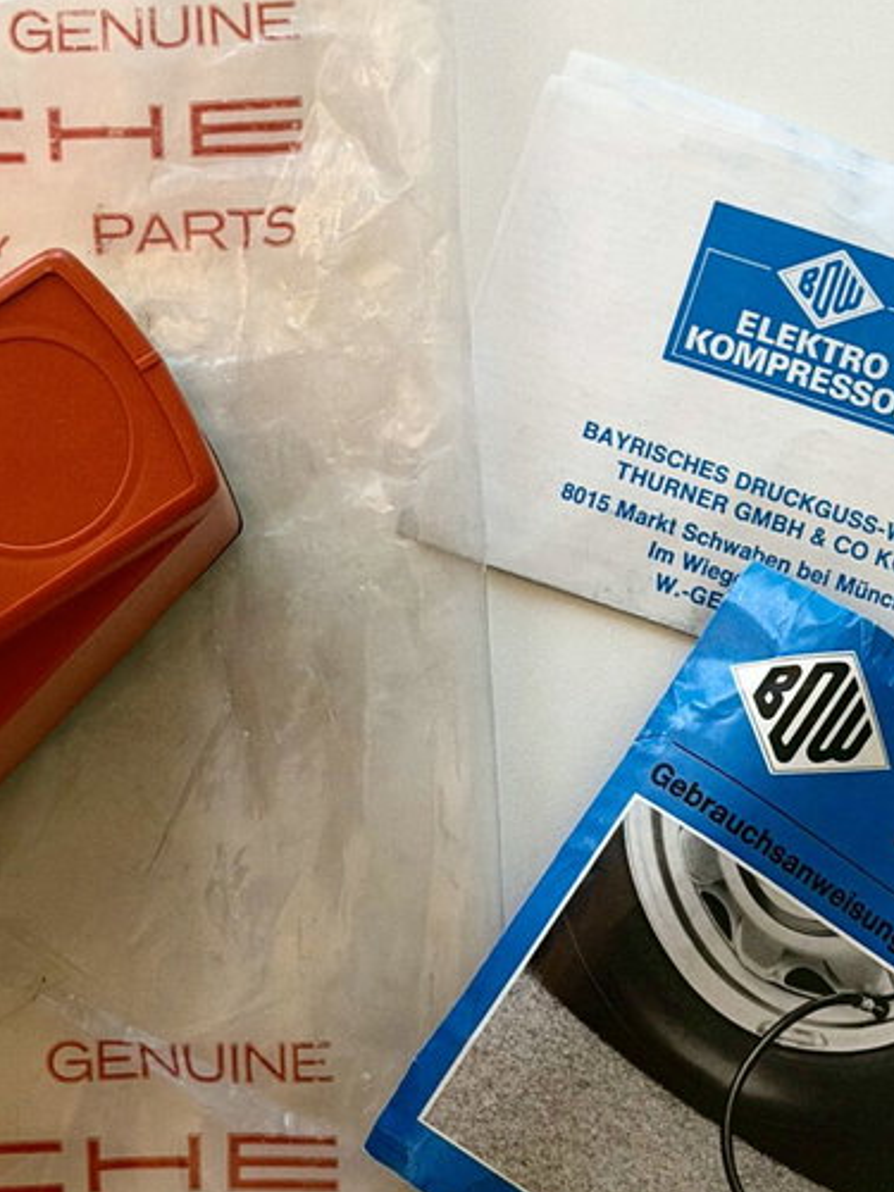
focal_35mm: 131
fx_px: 4511
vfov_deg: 15.1
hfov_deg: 11.3
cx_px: 341
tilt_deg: -87.4
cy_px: 578
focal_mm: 6.76
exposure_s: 1/357
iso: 64
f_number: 1.78
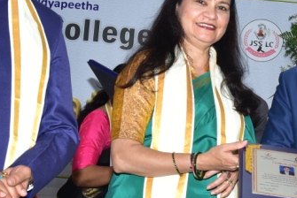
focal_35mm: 116
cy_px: 85
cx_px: 243
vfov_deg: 11.8
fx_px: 958
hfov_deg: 17.5
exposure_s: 1/160
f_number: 8
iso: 800
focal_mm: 38
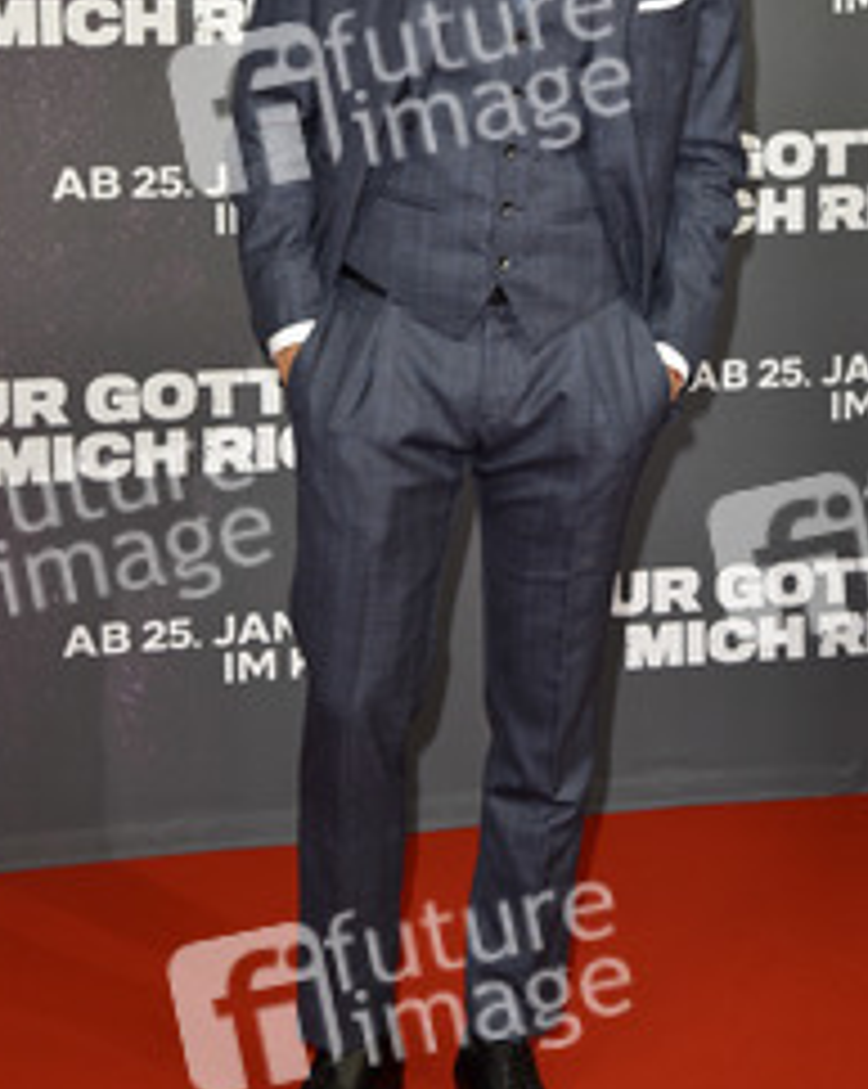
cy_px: 315
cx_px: 531
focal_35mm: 90
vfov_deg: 21.2
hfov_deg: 17.0
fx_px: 2896
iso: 800
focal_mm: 58
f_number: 6.3
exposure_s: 1/250
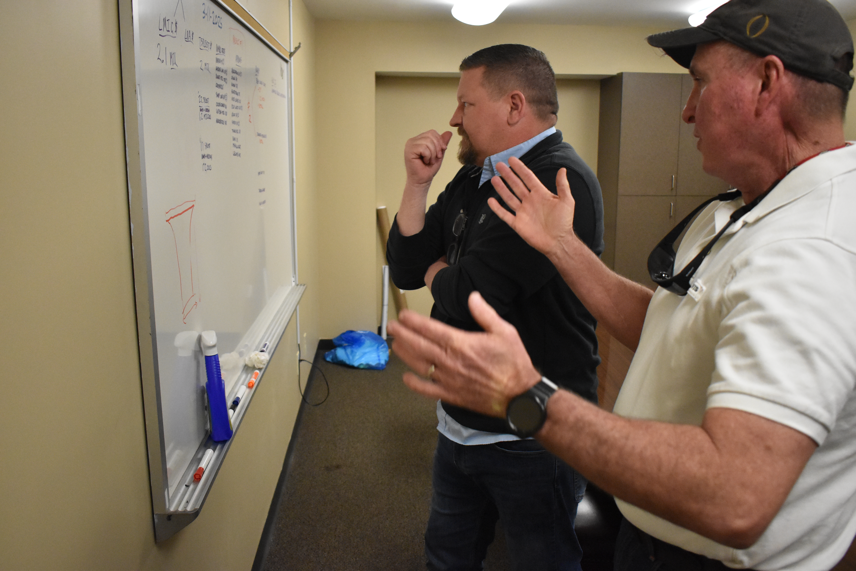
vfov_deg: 41.7
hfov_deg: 59.5
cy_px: 286
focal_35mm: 32
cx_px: 428
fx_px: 749
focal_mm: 21
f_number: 3.8
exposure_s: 1/250
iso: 4000
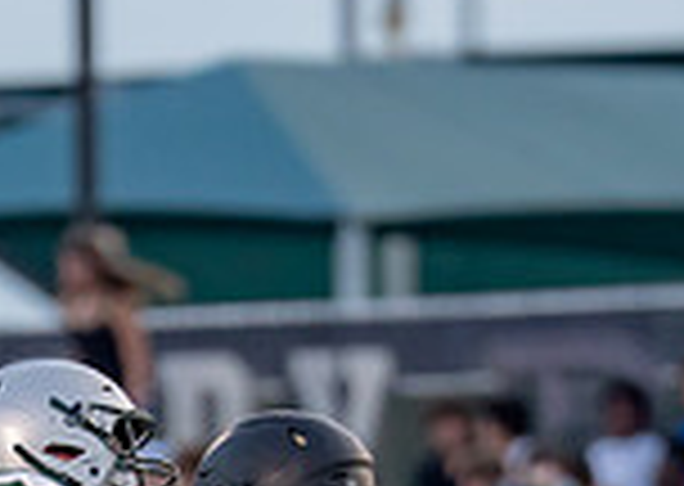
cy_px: 961
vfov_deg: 1.2
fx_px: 22417
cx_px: 134
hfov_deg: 1.7
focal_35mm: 1156
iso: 800
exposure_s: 1/1000
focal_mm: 200
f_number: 2.8
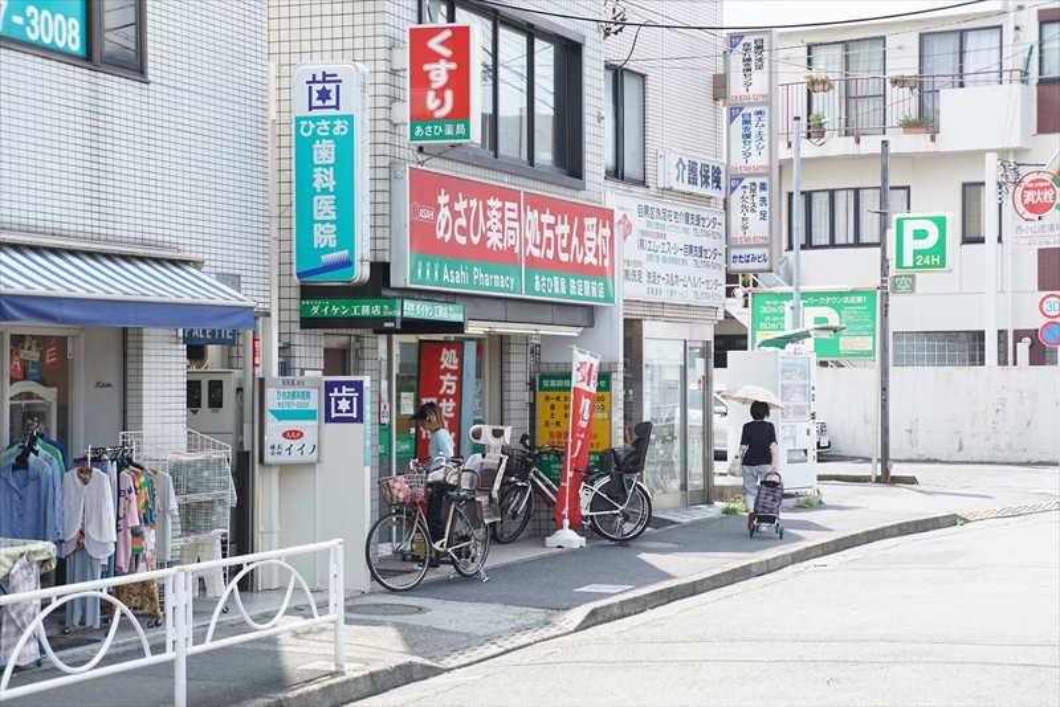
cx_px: 530
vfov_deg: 16.7
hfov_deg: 24.8
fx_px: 2415
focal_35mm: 82
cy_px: 354
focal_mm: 55
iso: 100
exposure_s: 1/200
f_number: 5.6
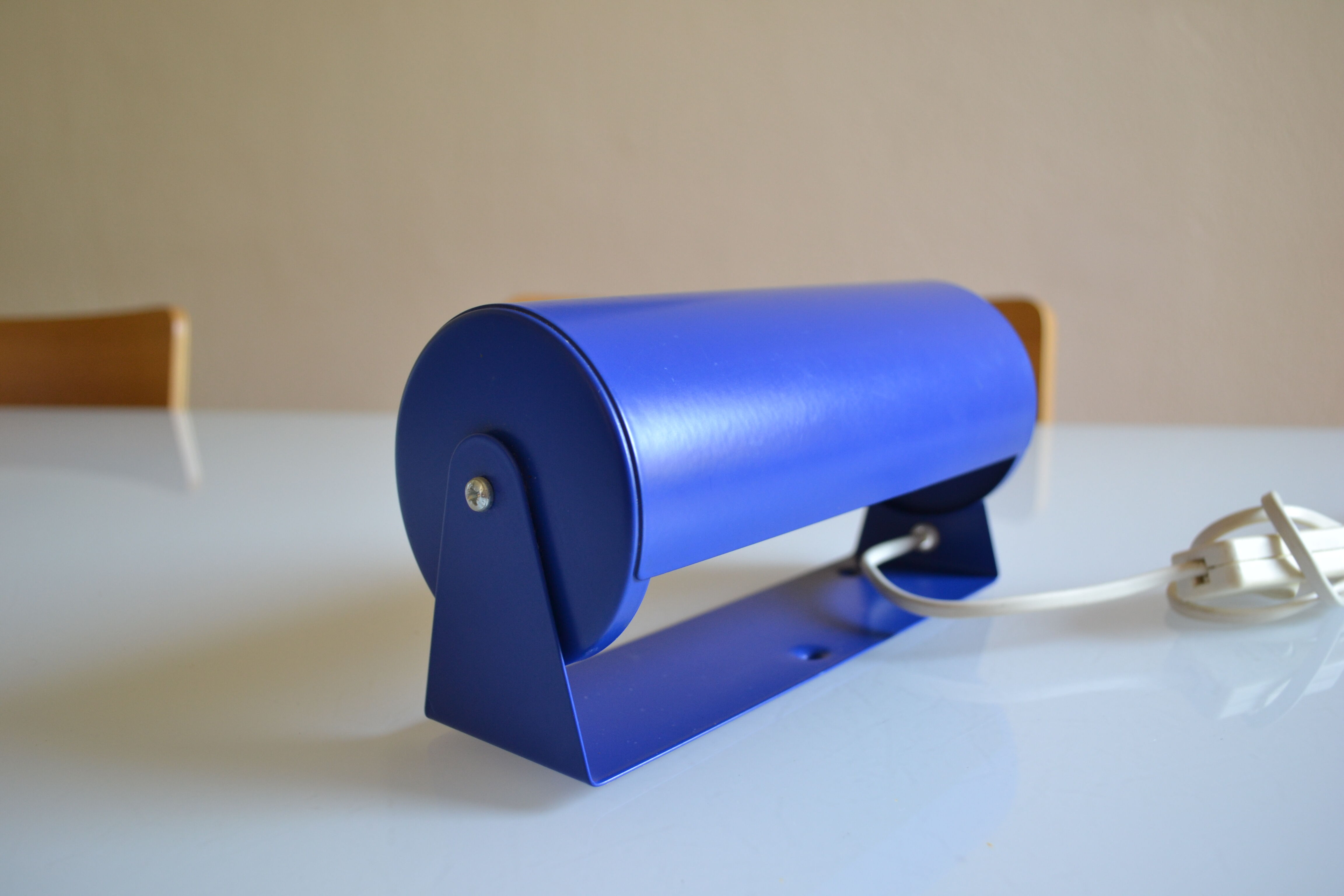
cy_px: 448
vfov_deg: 43.6
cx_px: 672
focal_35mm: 30
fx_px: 1120
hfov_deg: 61.9
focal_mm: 20
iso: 400
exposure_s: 1/60
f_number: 4
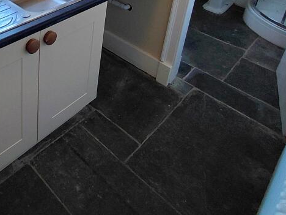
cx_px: 50
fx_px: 289
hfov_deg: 49.0
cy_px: -13
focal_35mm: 35
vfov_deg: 35.6
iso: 100
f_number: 2.2
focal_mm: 1.64
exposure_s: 1/50
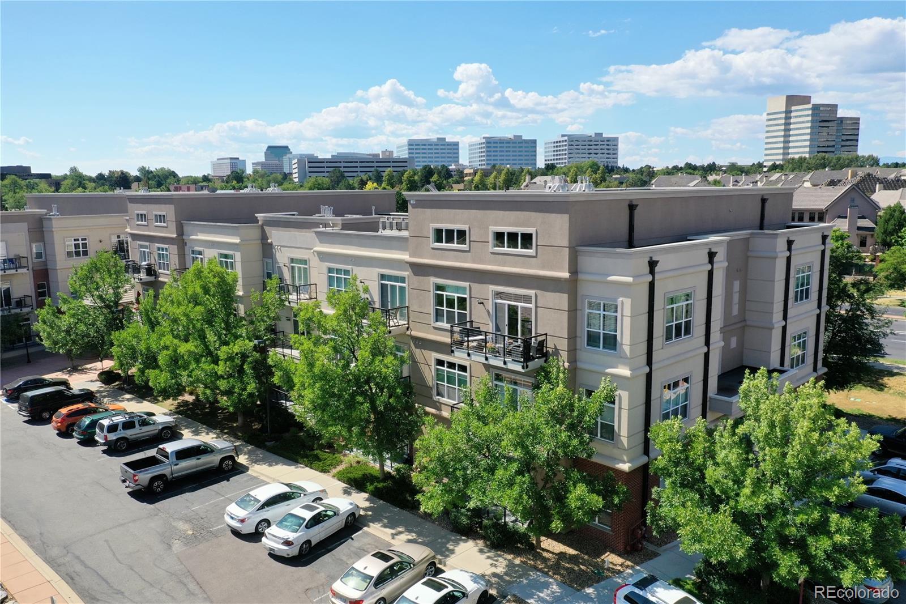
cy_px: 302
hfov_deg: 65.5
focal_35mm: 28
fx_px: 704
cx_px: 453
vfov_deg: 46.4
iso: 100
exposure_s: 1/500
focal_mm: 10.26
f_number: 5.6
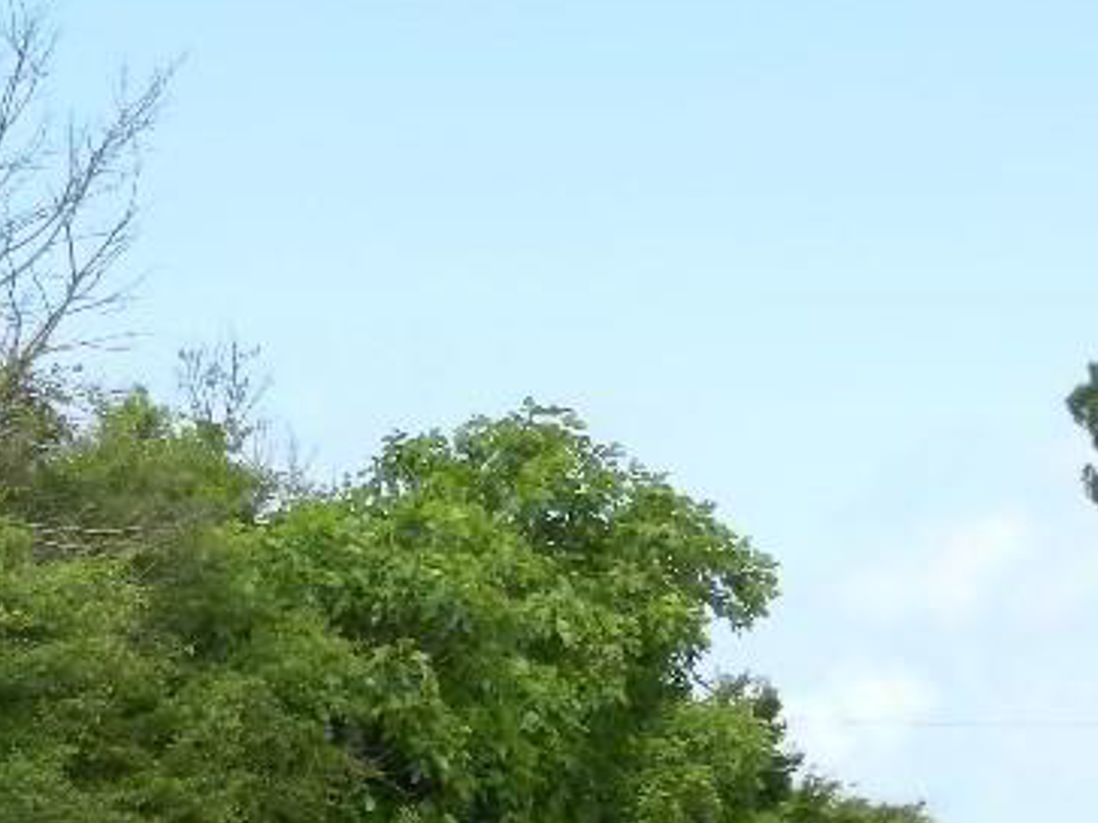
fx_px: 6976
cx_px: 614
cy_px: 1116
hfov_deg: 9.0
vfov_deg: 6.7
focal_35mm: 220
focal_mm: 14.1
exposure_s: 1/400
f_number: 4.8
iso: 160
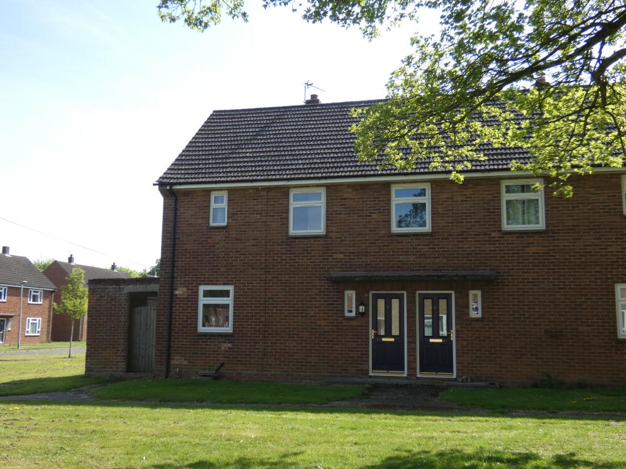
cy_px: 235
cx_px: 305
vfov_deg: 38.7
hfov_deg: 50.1
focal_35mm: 37
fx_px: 669
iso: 80
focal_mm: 6.5
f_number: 3.5
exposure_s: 1/500
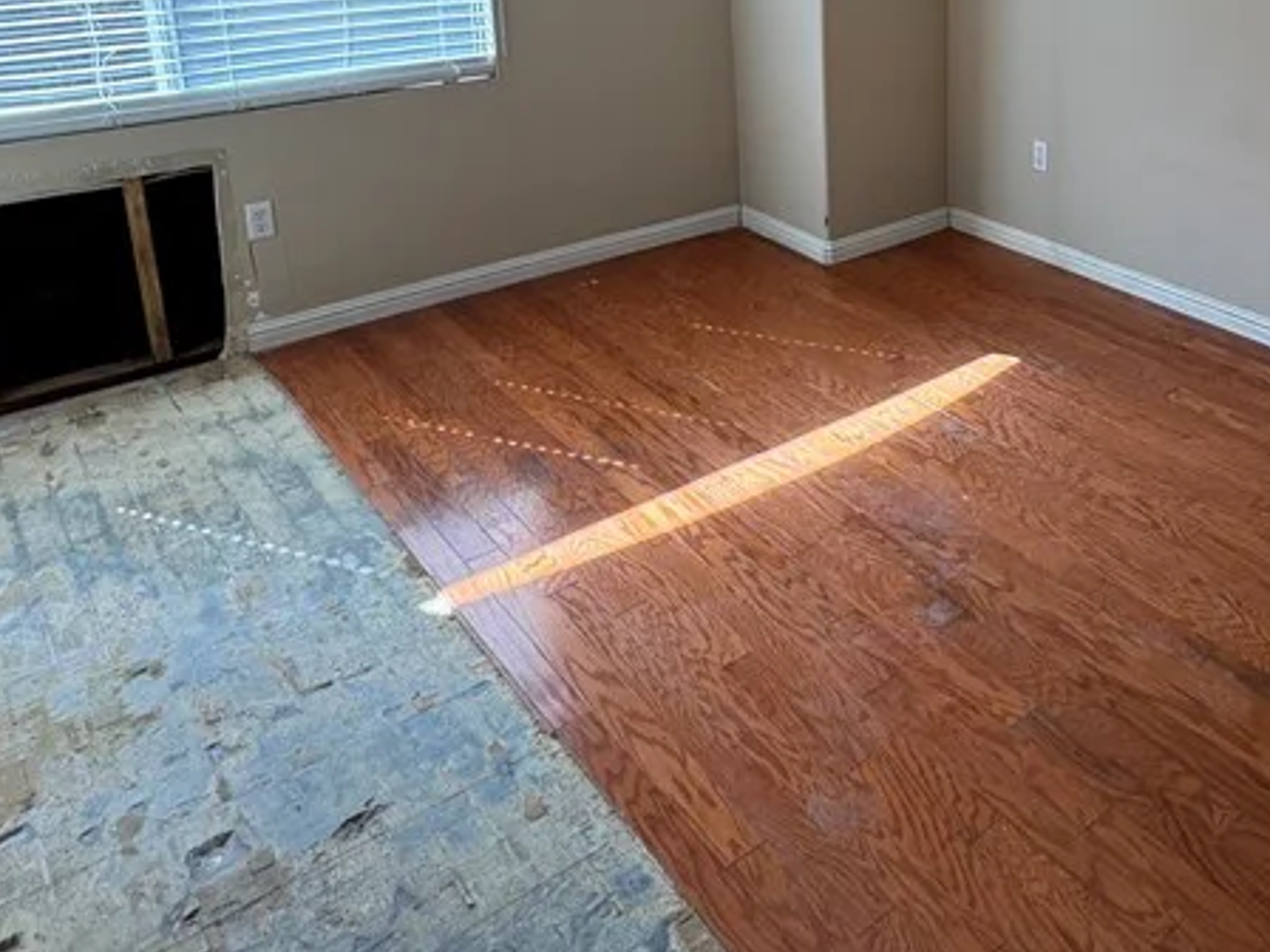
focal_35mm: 32
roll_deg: -1.8
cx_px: 1029
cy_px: 113
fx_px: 1174
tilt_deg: -15.0
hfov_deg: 52.8
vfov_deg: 41.1
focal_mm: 2.22
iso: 64
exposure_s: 1/120
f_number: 2.2
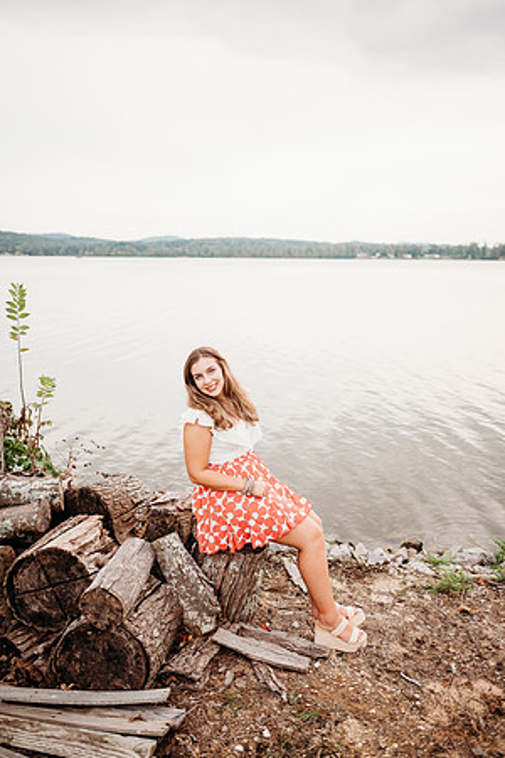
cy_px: 379
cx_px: 252
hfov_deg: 53.1
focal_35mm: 24
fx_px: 505
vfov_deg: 73.7
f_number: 2.2
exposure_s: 1/500
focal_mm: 24
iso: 200
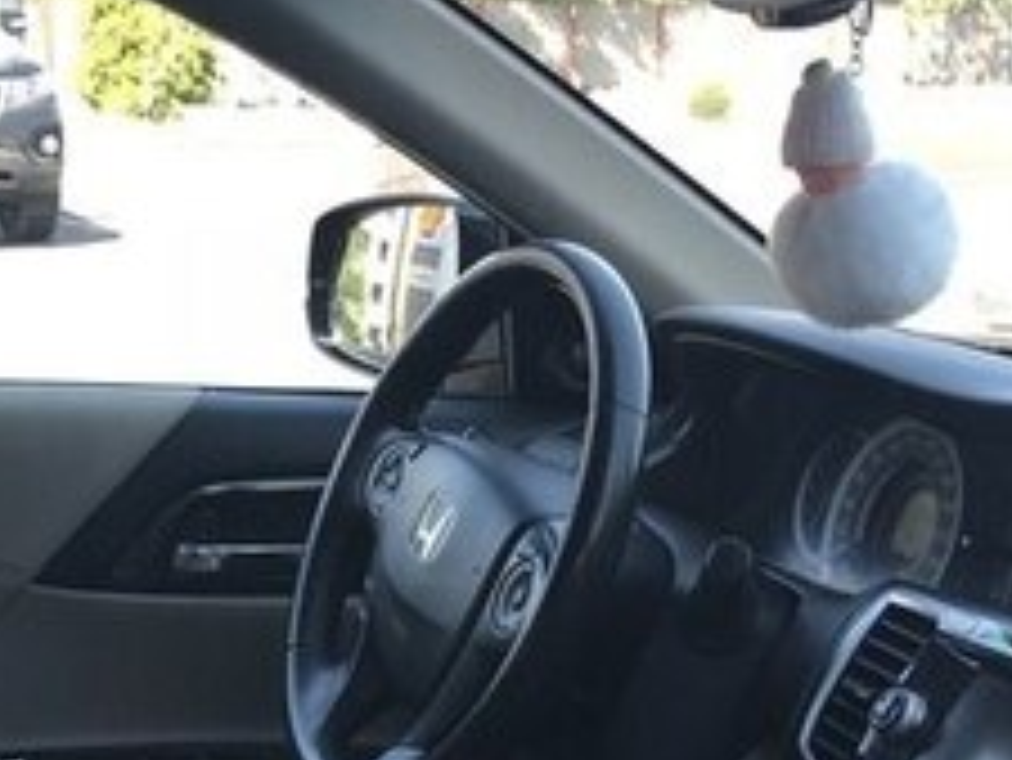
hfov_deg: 23.8
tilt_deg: -20.9
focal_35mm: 82
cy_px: 951
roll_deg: -2.2
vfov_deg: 17.1
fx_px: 2399
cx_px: 517
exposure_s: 1/100
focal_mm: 4
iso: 20
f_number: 1.8
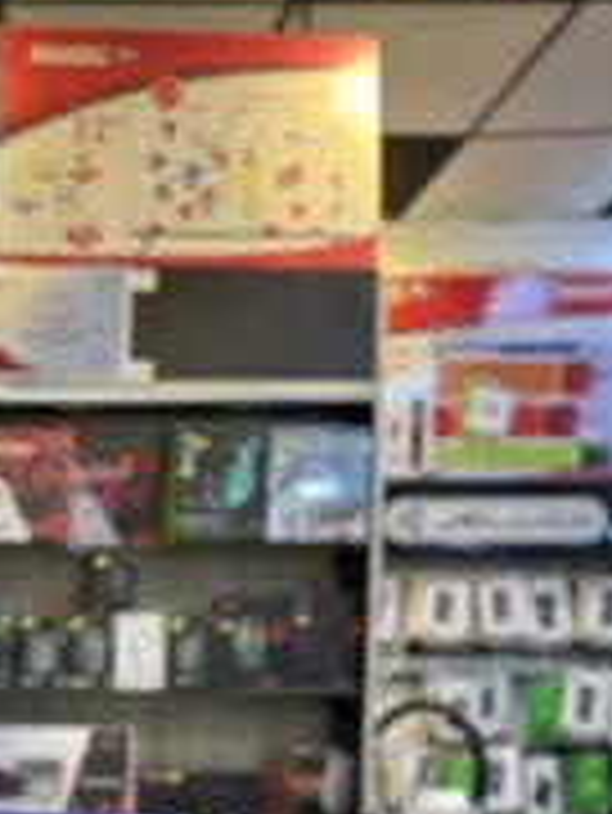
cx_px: -50
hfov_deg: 25.7
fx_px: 1248
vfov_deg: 33.4
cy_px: 796
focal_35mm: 53
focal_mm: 6.86
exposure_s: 1/100
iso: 100
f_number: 1.78
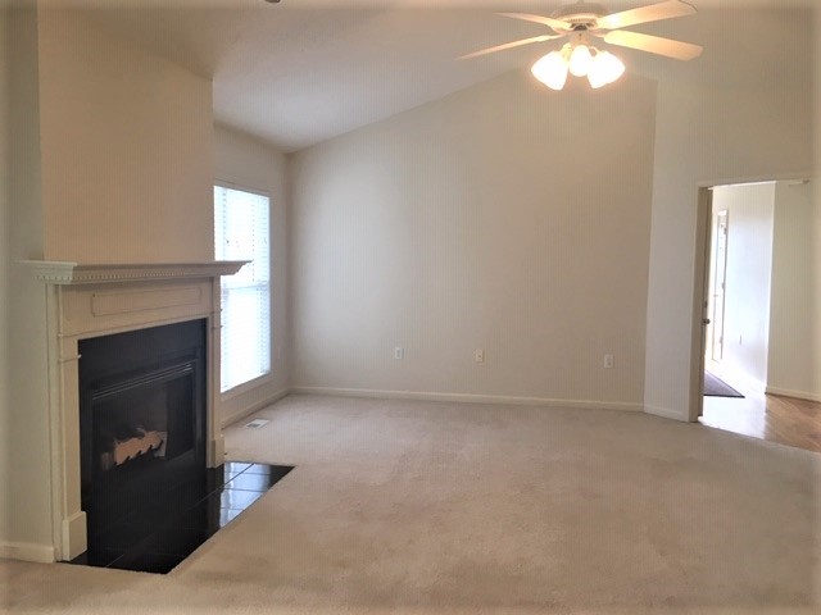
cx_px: 410
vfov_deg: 48.2
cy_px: 308
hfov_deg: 61.7
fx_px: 688
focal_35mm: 29
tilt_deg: -4.1
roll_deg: -1.5
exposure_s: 1/30
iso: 25
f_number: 2.2
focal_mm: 4.15
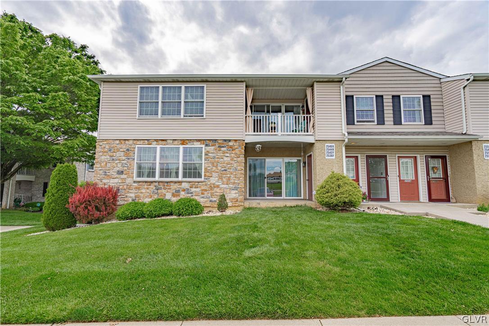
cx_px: 244
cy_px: 163
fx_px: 217
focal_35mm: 16
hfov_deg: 96.7
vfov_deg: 73.7
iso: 320
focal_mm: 16
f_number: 8
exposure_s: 1/3200
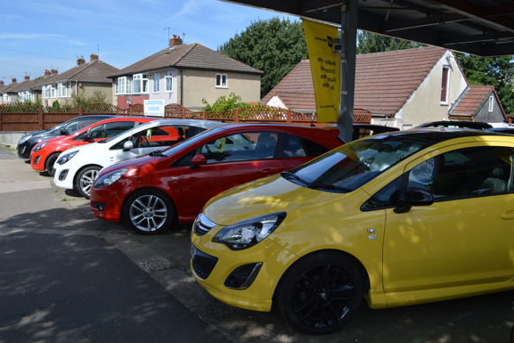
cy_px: 168
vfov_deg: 46.4
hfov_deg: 65.5
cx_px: 250
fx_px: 400
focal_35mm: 28
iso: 100
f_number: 8
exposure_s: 1/250
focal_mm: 18
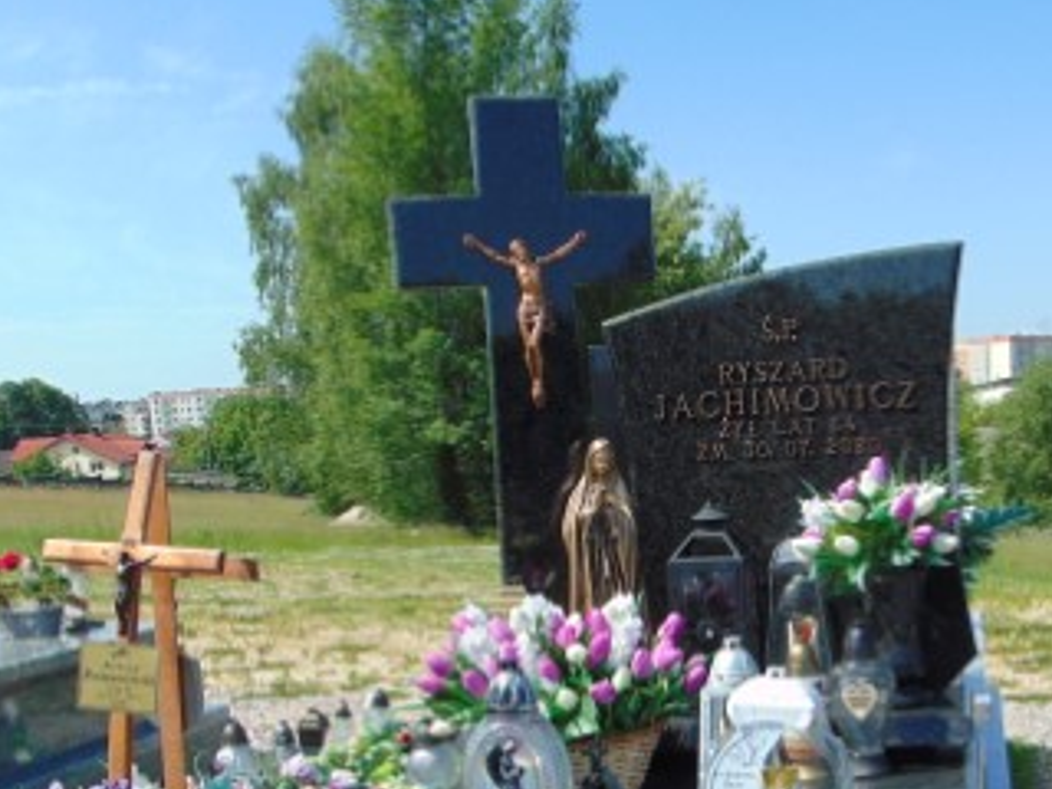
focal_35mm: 50
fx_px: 1520
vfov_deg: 27.7
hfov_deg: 37.5
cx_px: 750
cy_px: 756
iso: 80
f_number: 7.7
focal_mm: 4.5
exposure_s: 1/200
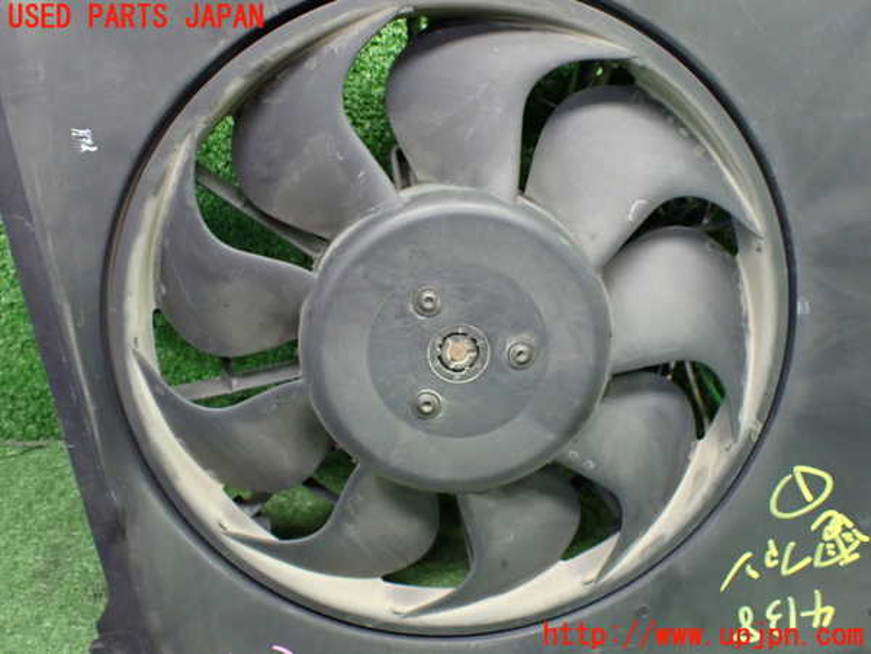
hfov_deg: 60.0
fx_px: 755
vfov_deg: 46.8
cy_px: 327
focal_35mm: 30
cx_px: 436
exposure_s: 1/60
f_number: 2.3
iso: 800
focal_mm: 5.4
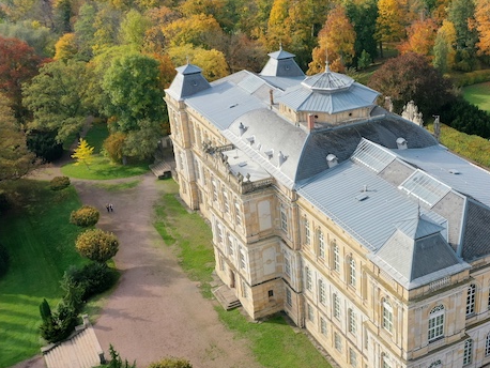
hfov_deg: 39.4
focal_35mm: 47
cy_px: 221
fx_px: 666
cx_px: 366
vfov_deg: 30.8
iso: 100
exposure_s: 1/200
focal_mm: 10.26
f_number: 5
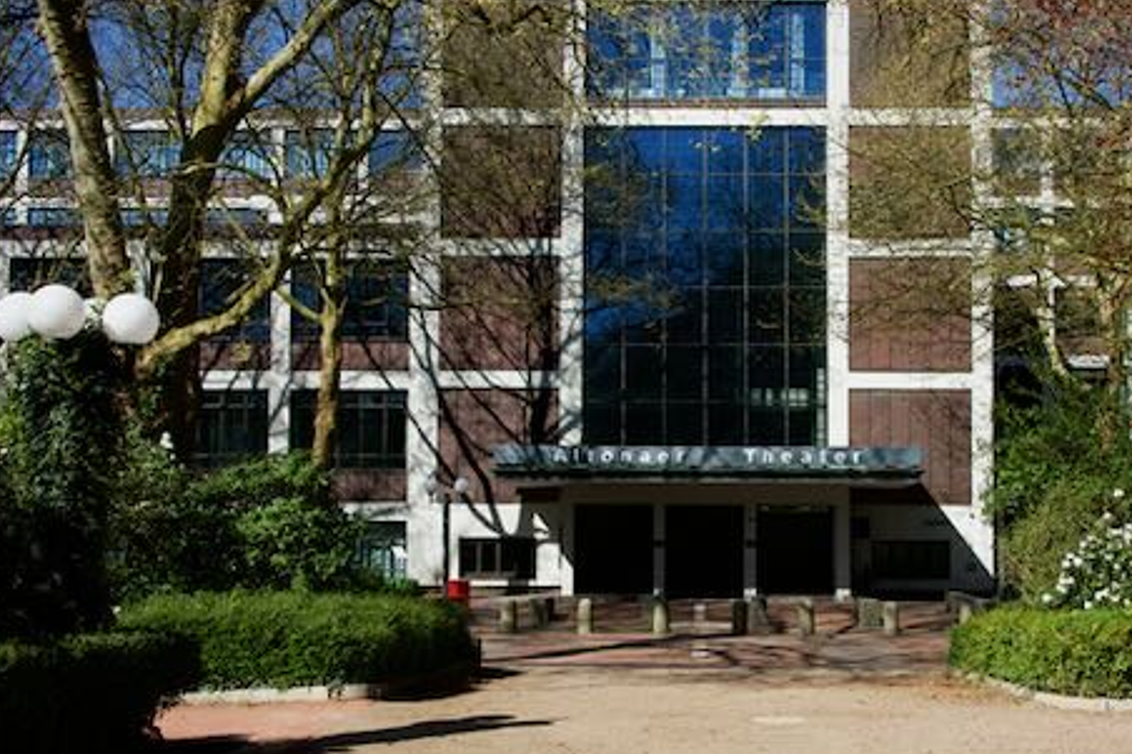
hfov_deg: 38.7
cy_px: 442
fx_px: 1603
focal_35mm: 51
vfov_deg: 26.4
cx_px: 689
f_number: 8
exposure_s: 1/250
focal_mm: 24
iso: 100
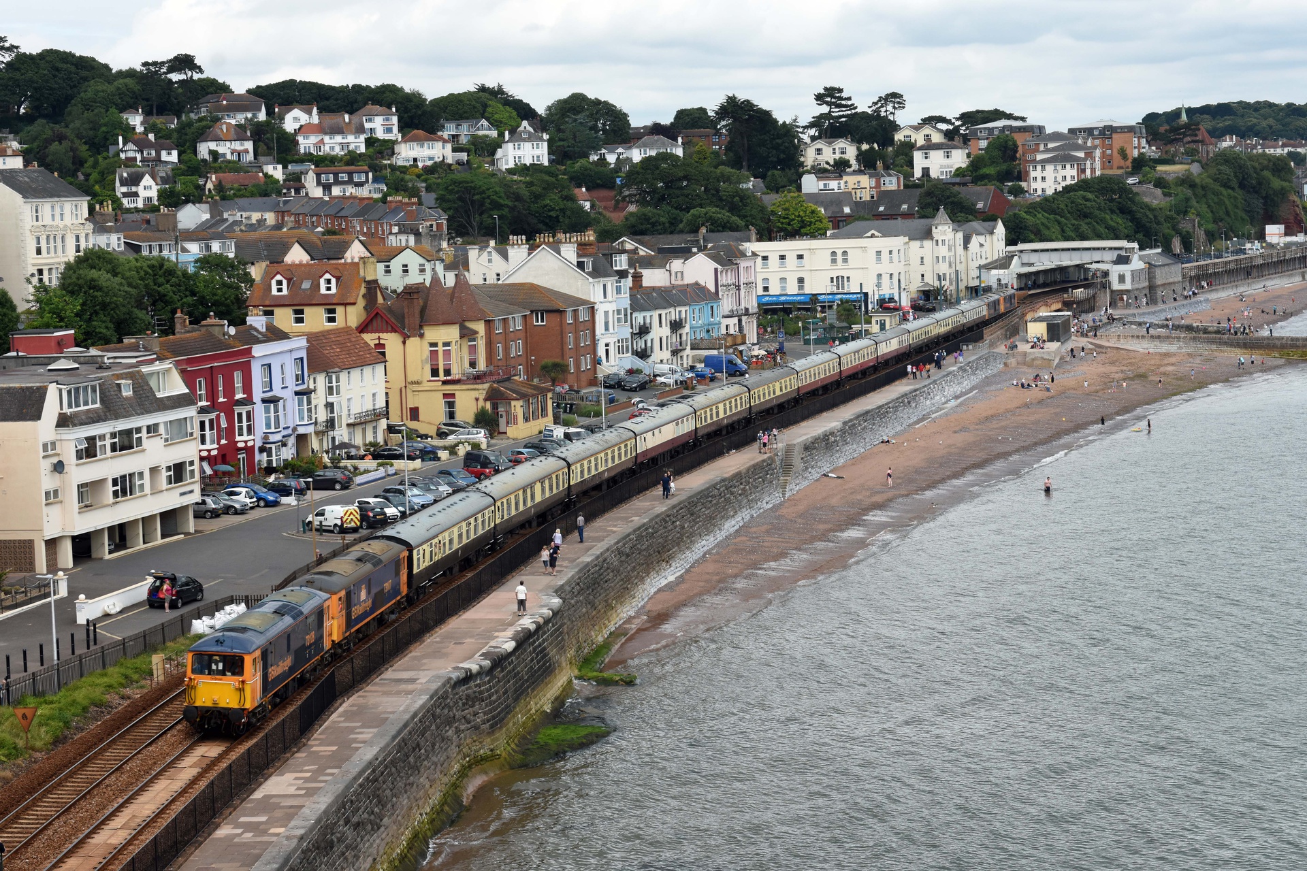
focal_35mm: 78
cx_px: 654
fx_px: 2832
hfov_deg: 26.0
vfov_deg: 17.5
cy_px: 436
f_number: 8
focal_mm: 52
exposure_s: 1/800
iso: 500
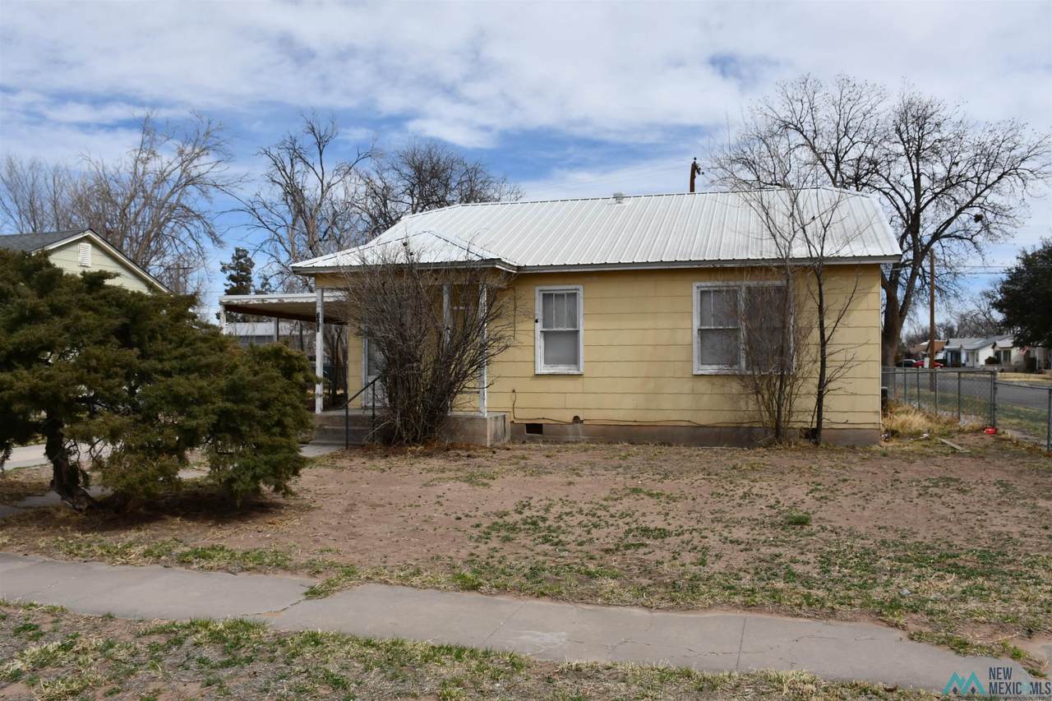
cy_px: 350
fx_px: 876
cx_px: 526
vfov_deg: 43.6
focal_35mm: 30
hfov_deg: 61.9
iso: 100
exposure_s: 1/320
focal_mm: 20
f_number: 9
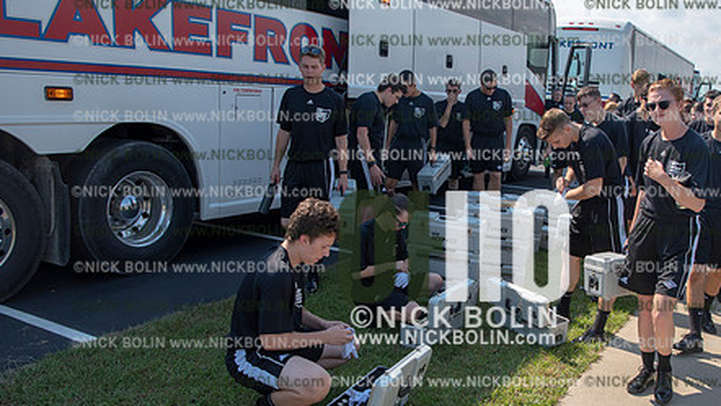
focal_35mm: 33
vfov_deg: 35.4
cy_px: 268
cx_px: 453
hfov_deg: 58.7
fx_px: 631
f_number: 5.6
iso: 200
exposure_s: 1/640
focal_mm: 24
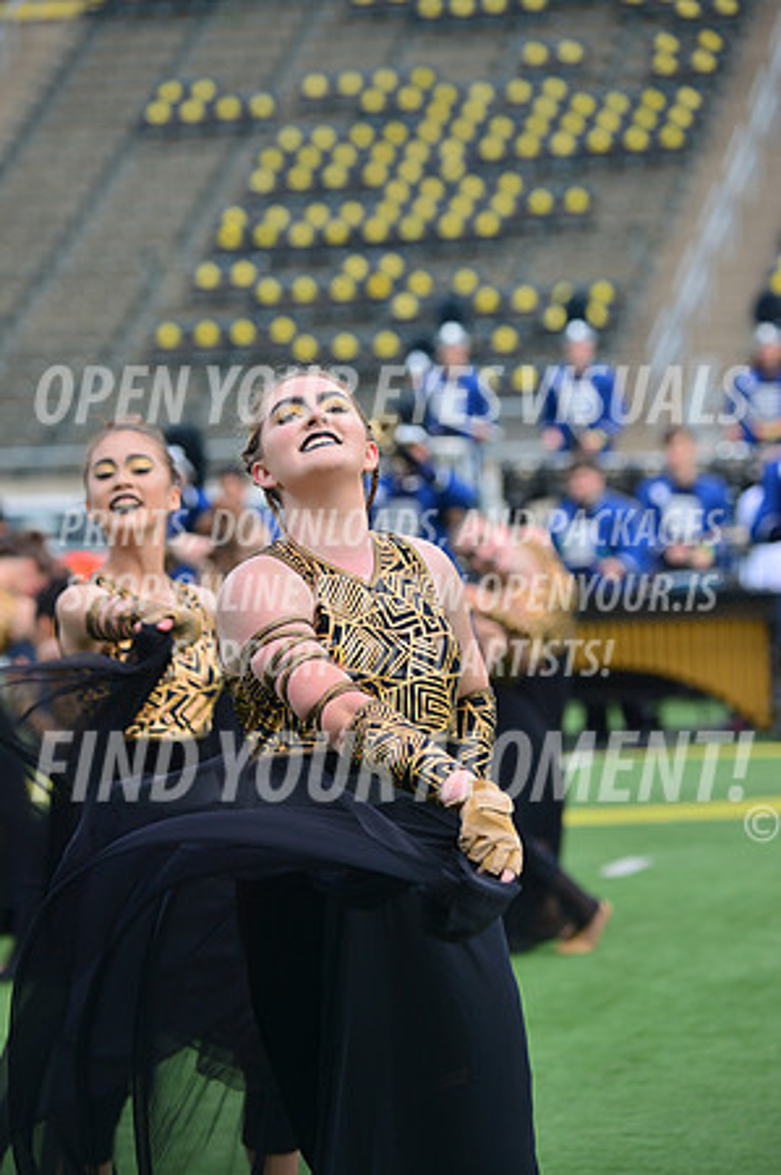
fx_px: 6360
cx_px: 390
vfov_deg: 10.6
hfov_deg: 7.0
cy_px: 588
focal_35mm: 195
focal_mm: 195
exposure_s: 1/800
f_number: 5.6
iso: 200
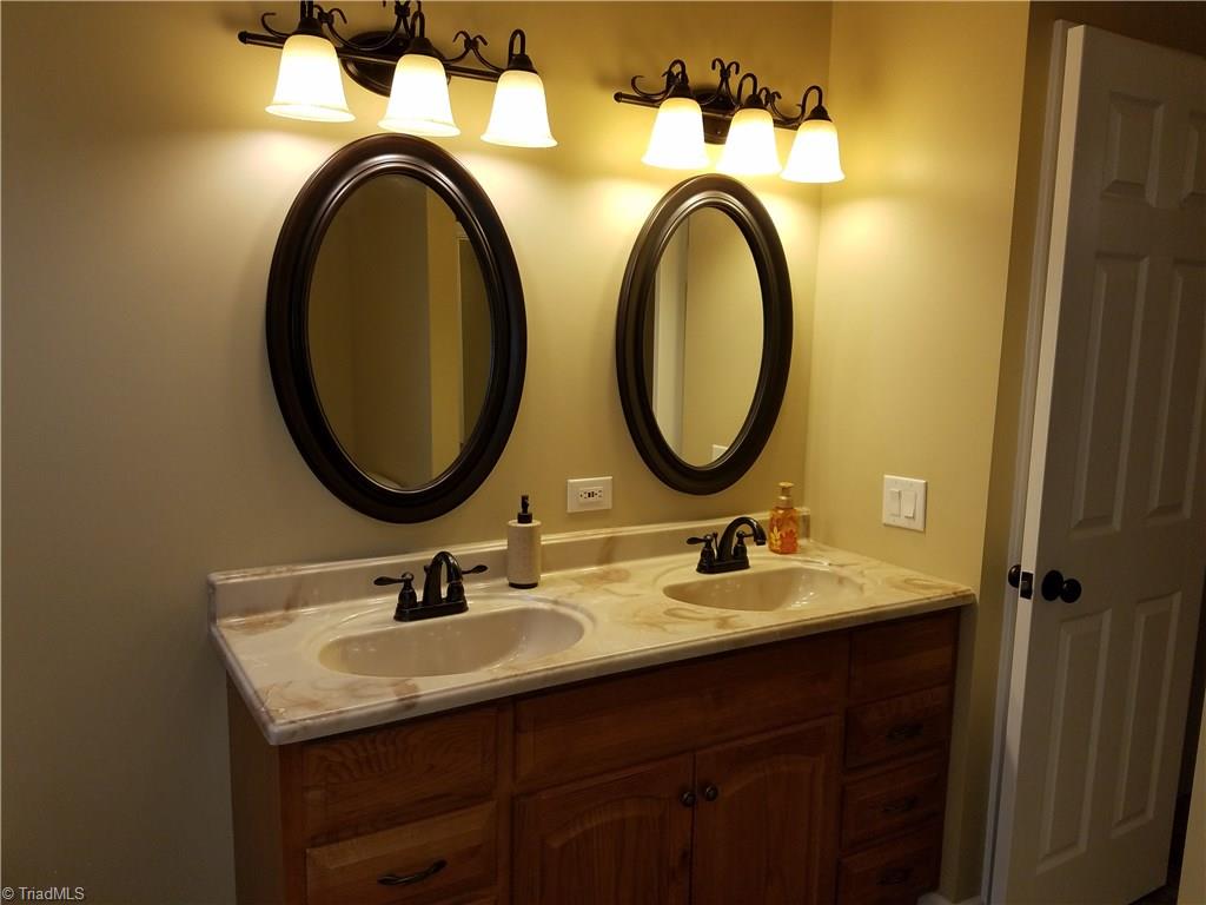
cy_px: 452
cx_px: 603
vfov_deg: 53.1
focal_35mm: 26
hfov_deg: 67.3
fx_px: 906
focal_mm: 4.2
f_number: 1.7
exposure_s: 1/120
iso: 80
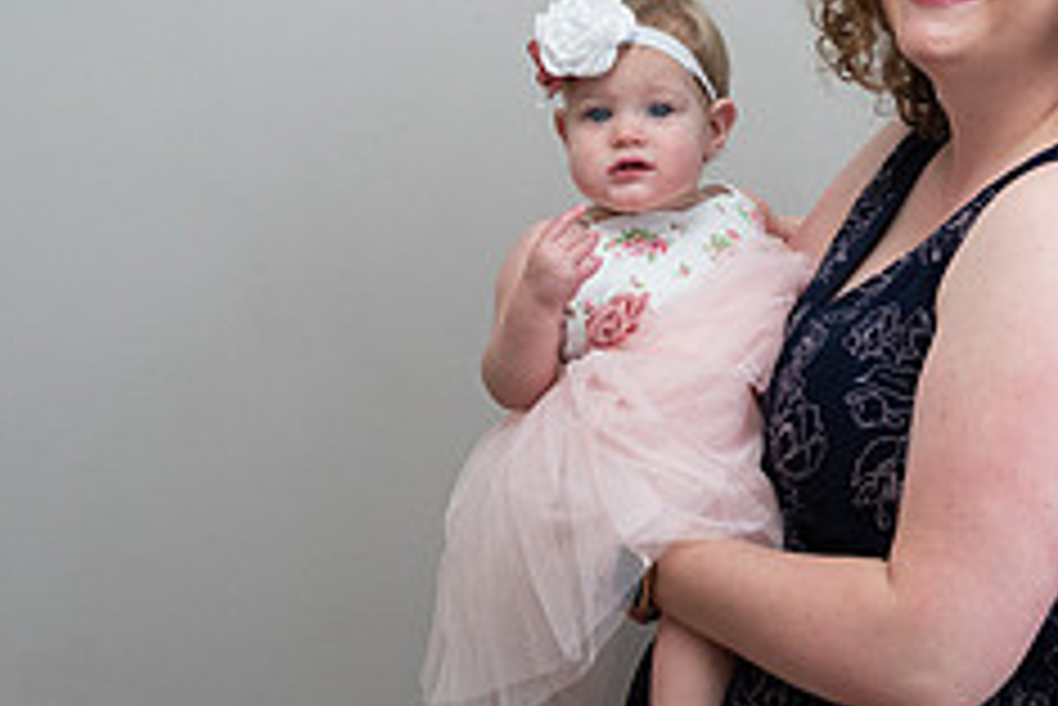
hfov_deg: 21.9
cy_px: 130
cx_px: 1166
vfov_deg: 15.4
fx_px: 2588
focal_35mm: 88
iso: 1250
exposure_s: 1/250
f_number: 4.5
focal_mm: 35
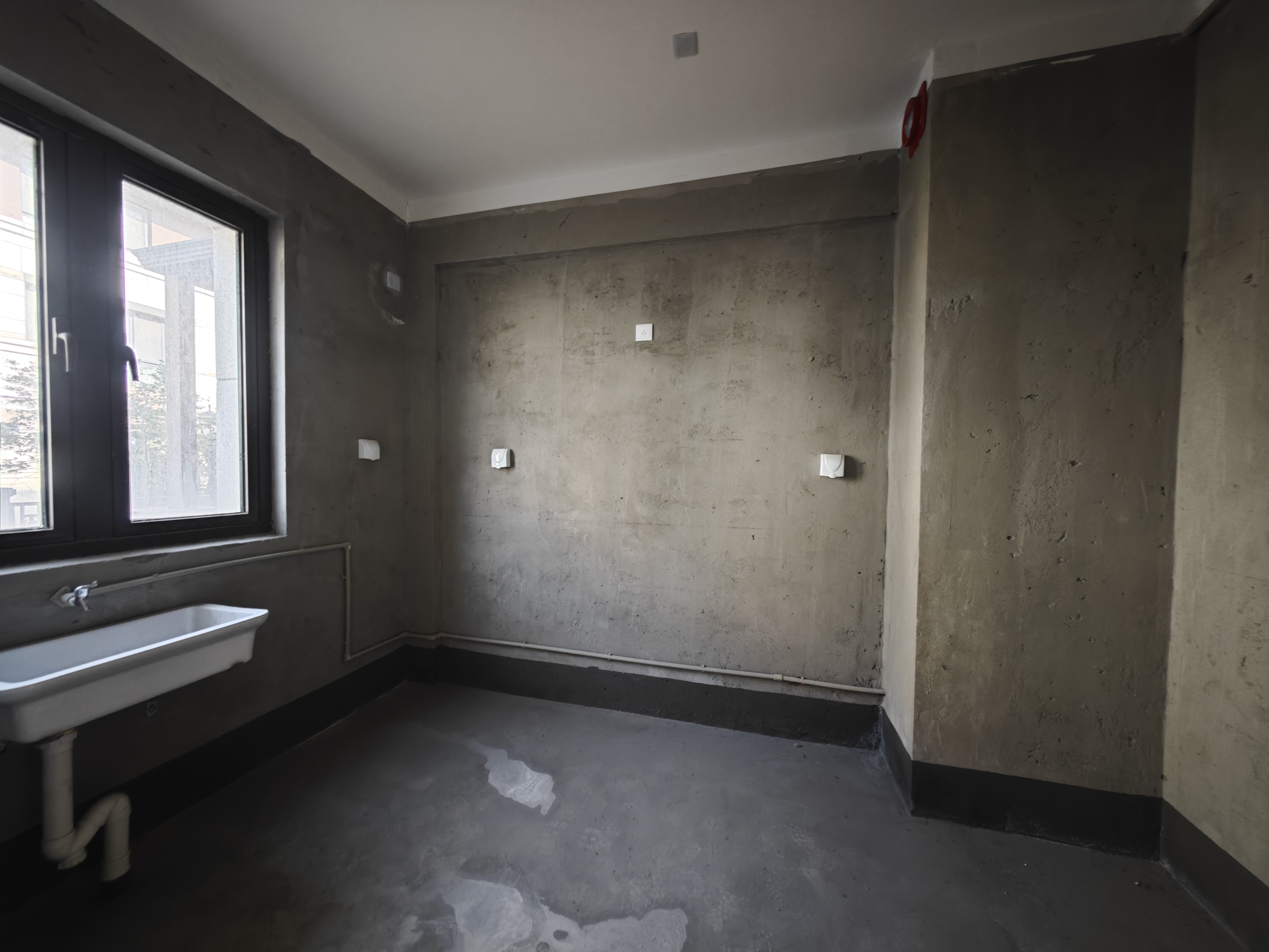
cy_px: 476
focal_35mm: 12
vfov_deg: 94.5
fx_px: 440
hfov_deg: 110.5
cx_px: 634
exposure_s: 1/33.3
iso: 250
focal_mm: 2.03
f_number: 1.8
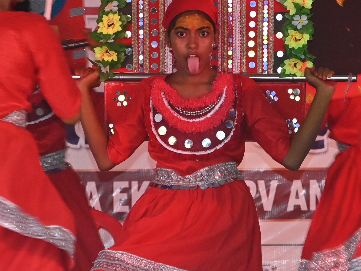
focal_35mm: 426
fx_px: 4439
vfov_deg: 3.5
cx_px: 194
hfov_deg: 4.7
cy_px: 129
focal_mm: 85
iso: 640
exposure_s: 1/125
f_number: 6.3
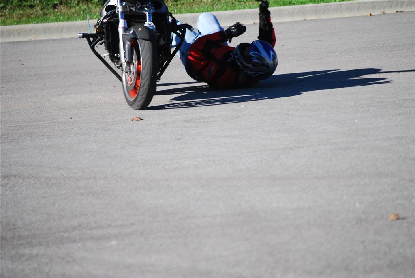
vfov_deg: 5.7
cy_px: 139
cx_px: 208
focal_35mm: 240
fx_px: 2769
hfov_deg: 8.6
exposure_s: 1/250
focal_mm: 160
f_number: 5.3
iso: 100
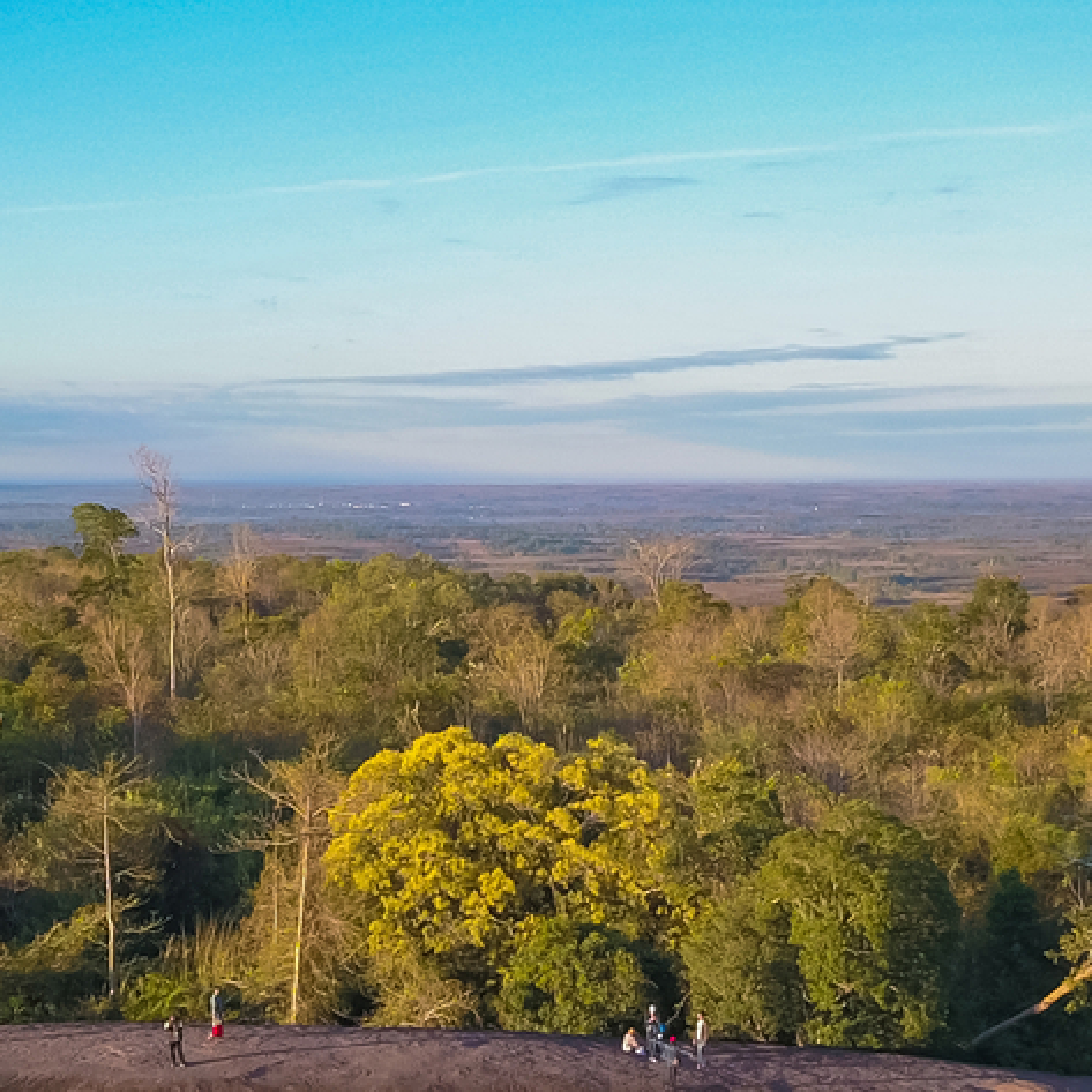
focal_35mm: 70
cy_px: 640
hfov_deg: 24.7
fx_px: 2498
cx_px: 513
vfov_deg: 24.6
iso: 100
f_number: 2.2
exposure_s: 1/60
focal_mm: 4.73
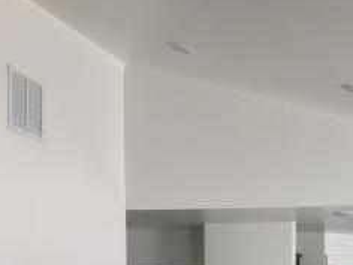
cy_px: 329
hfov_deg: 24.8
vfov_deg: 18.3
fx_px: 775
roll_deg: +1.1
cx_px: 329
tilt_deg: -0.9
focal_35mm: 76
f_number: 1.8
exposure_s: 1/60
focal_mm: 3.99
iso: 25
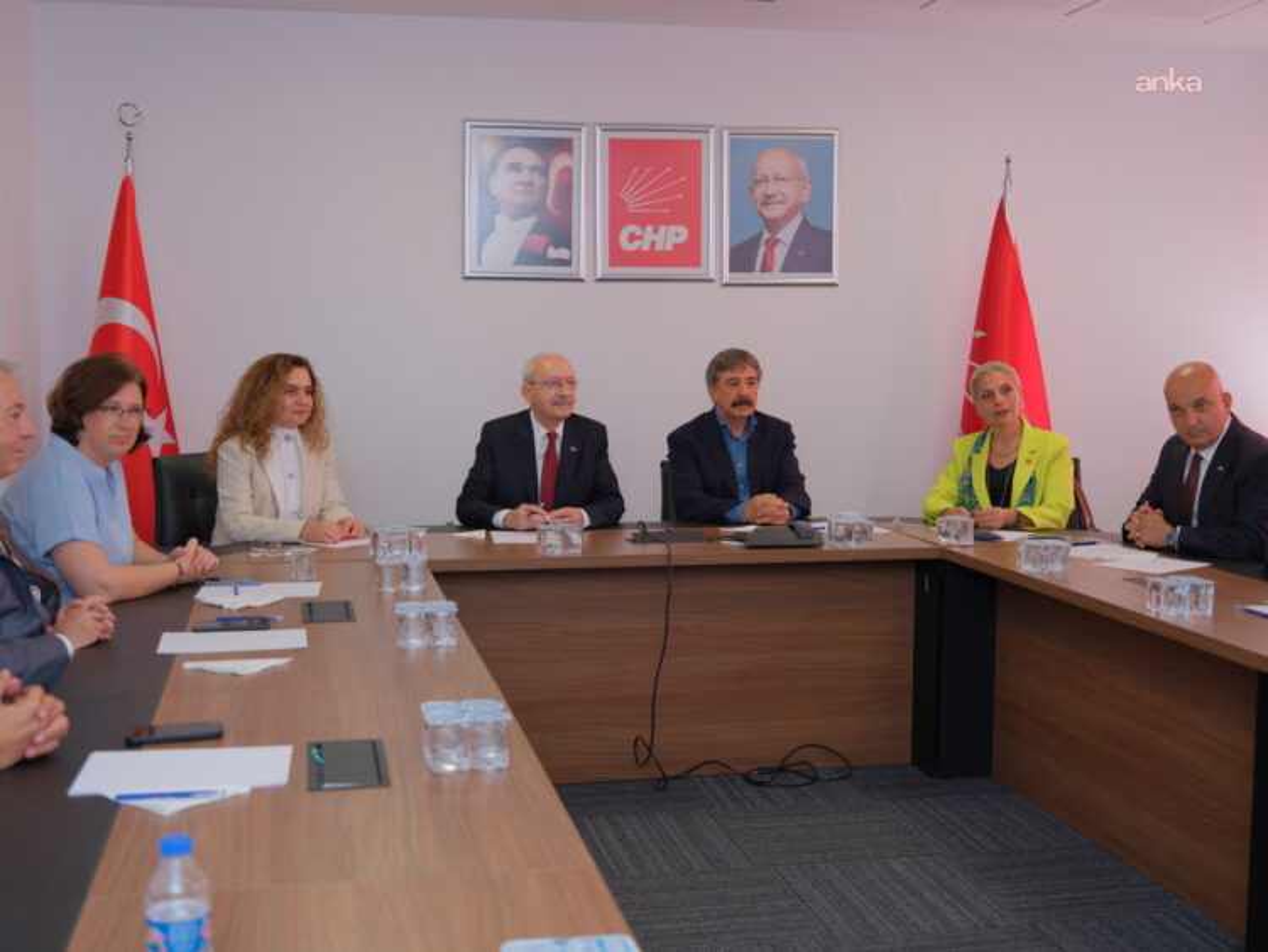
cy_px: 476
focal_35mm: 42
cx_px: 634
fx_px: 1539
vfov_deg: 34.4
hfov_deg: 44.8
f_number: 5.6
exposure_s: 1/100
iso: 800
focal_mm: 52.7
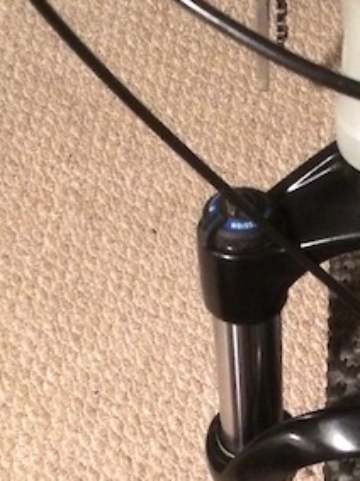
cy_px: 388
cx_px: 367
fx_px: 1138
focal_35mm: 82
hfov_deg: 17.5
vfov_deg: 23.5
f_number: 2.2
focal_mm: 4.15
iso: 500
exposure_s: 1/15
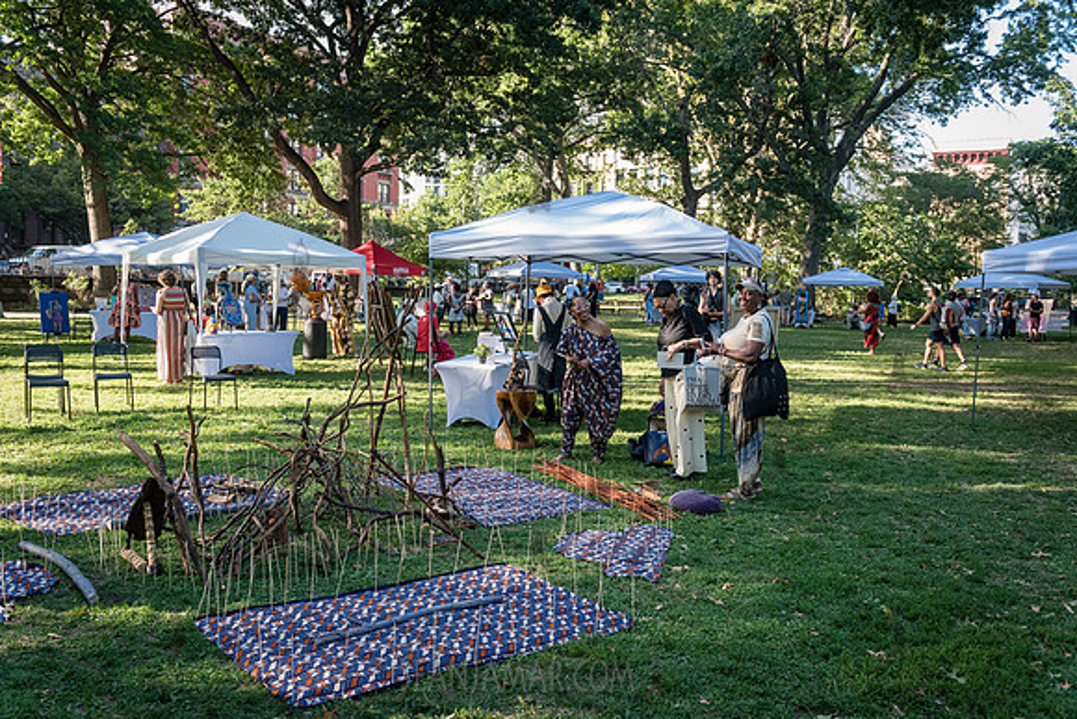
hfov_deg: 58.7
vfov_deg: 41.1
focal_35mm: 32
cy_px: 360
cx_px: 538
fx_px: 958
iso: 1000
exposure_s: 1/500
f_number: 4
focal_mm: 32
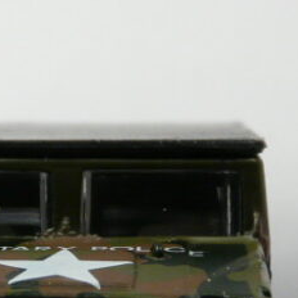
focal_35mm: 233
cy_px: 266
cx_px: 64
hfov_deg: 7.5
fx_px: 2269
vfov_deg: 7.5
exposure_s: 1/50
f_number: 3.2
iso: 125
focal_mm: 10.5
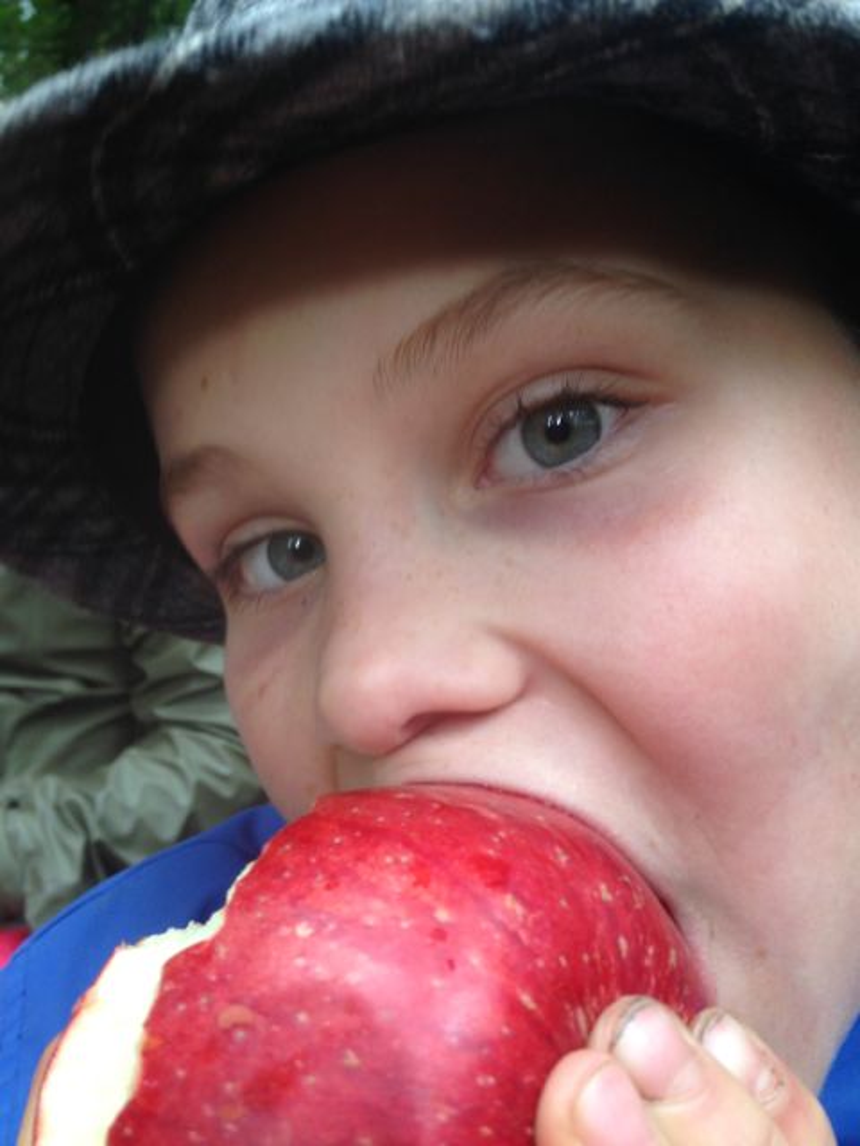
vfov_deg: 55.4
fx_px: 1093
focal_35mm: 33
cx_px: 430
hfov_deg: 42.9
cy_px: 573
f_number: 2.4
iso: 64
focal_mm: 4.12
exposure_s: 1/40
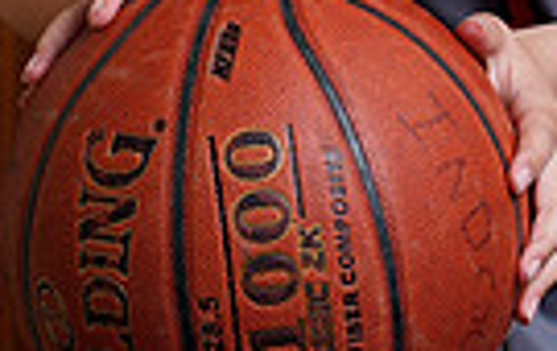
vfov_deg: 3.5
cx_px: 429
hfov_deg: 5.6
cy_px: -314
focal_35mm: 371
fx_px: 5644
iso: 200
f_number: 5.6
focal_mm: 85
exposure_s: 1/250
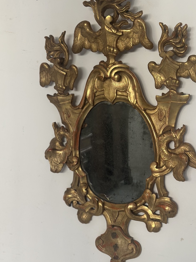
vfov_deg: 32.7
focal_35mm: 59
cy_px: 147
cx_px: 114
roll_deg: -1.2
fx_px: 445
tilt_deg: -4.5
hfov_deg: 24.8
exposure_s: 1/60
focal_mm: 6.86
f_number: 1.78
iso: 160
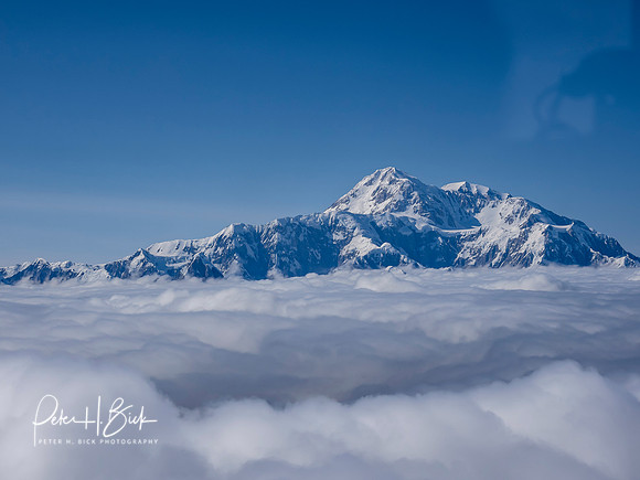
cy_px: 240
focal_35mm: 76
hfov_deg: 25.7
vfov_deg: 19.4
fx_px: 1405
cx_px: 320
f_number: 9
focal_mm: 38
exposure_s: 1/1600
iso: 400
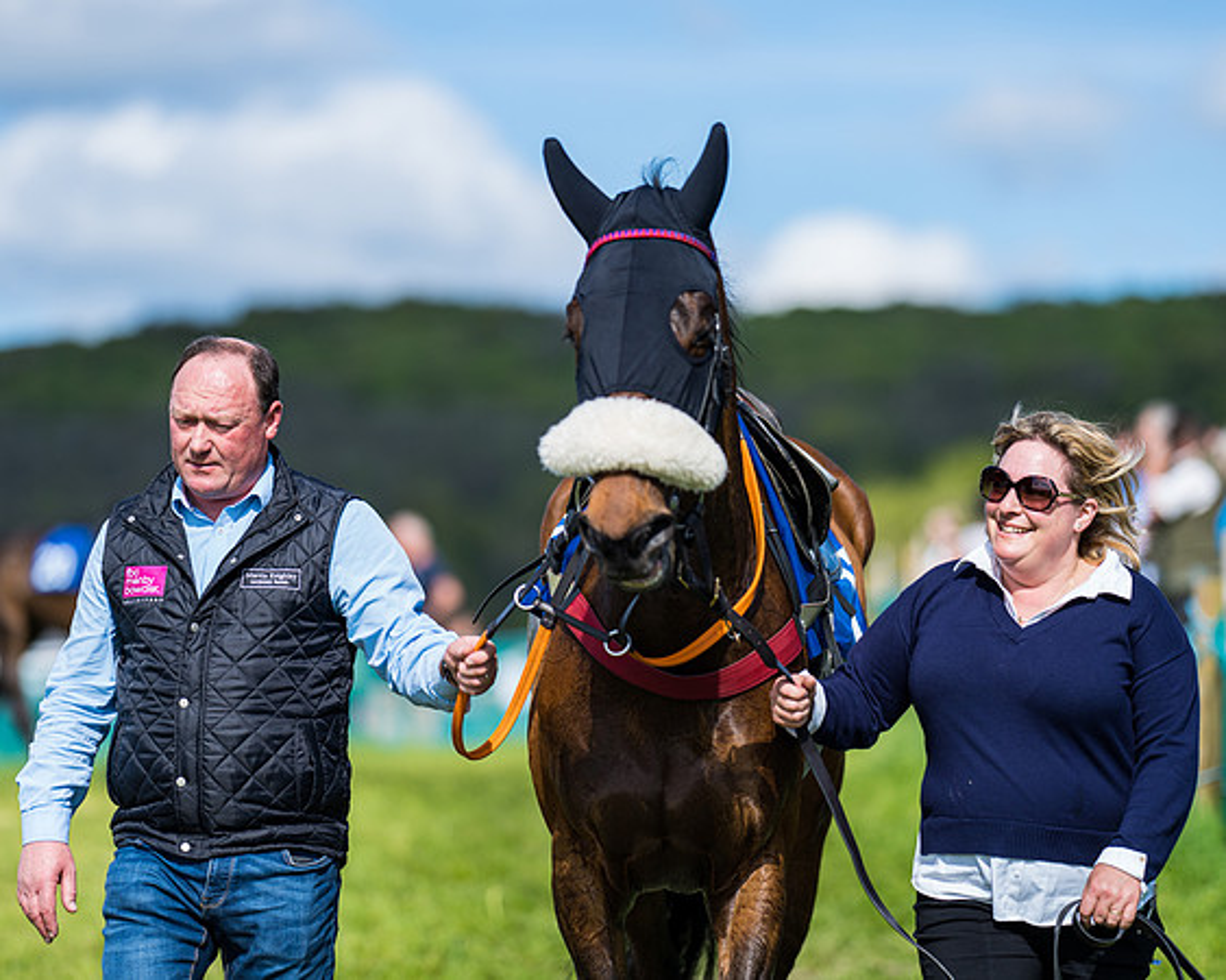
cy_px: 432
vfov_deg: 9.0
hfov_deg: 11.2
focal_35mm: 172
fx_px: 6230
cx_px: 649
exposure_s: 1/3200
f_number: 2
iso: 50
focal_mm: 135
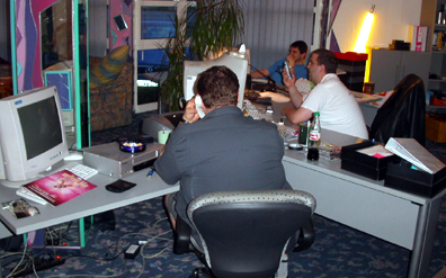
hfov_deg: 48.2
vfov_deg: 31.2
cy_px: 131
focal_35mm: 41
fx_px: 498
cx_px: 221
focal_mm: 7.8
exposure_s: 1/30
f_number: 2.8
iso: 197
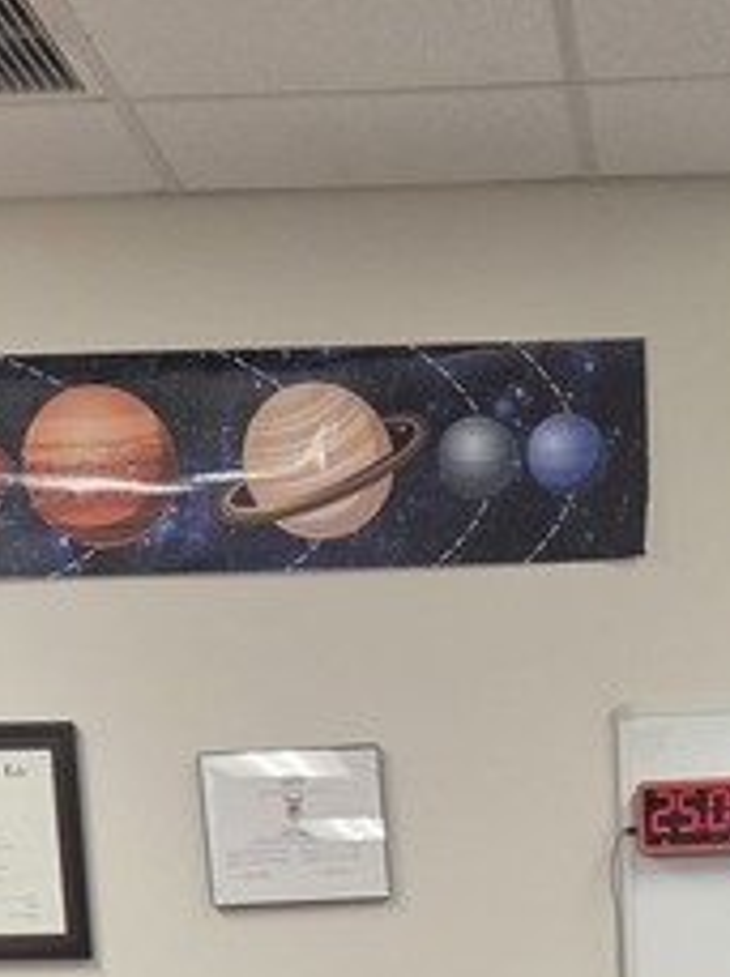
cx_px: 726
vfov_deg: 15.3
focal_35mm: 103
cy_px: 1975
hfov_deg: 14.1
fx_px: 2904
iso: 250
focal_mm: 5.4
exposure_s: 1/120
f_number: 1.8
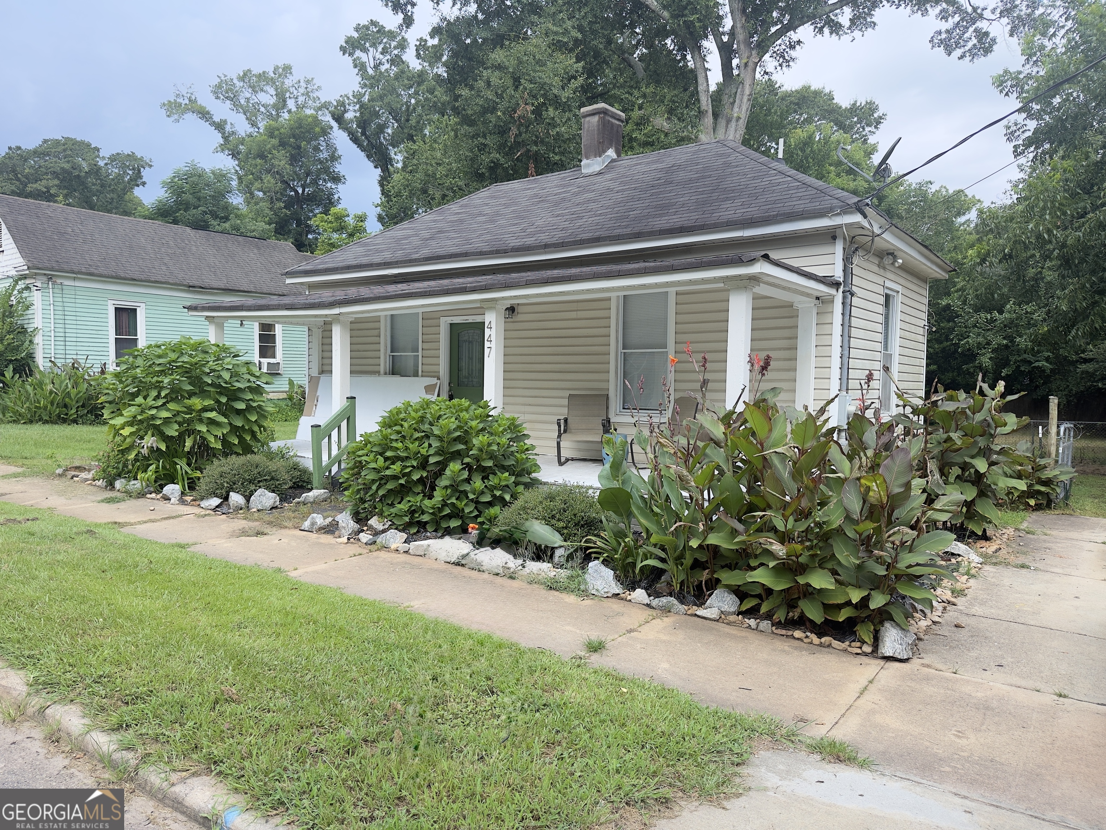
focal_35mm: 24
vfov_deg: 56.8
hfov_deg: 71.6
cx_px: 553
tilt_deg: -2.1
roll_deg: -0.2
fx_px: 767
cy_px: 415
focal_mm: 6.76
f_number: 1.78
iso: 100
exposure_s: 1/683
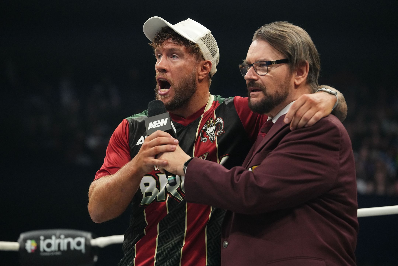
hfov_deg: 16.3
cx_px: 199
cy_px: 133
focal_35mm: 126
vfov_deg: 10.9
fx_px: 1393
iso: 5000
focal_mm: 126
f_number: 3.5
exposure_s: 1/1000
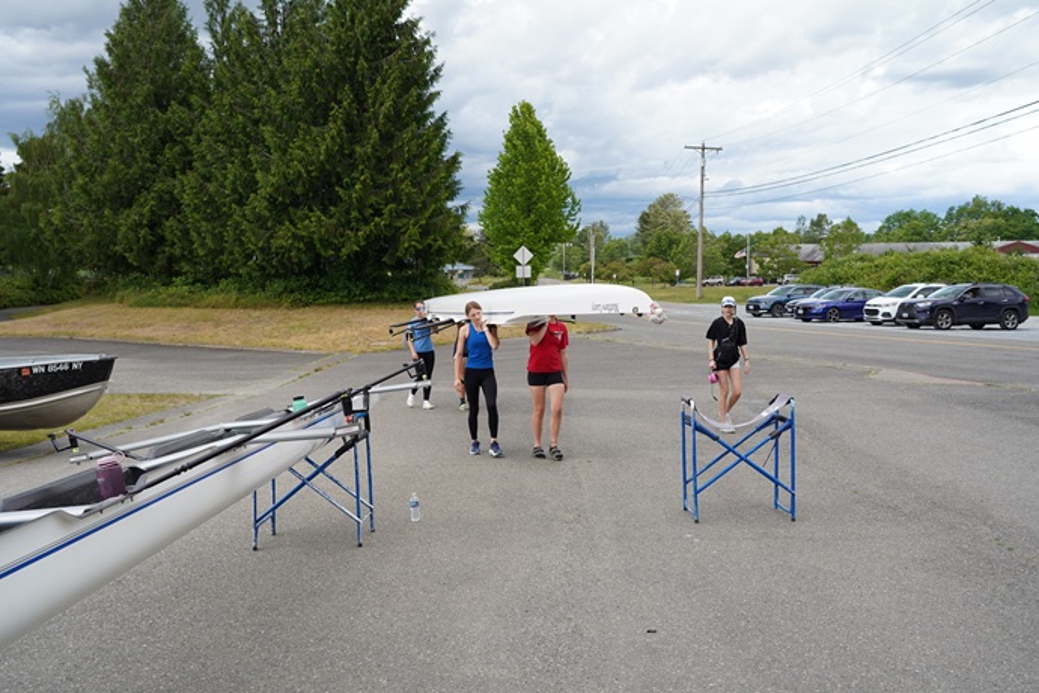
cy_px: 346
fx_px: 981
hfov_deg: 55.8
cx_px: 520
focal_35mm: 34
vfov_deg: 38.9
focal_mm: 34
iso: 100
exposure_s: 1/320
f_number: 4.5
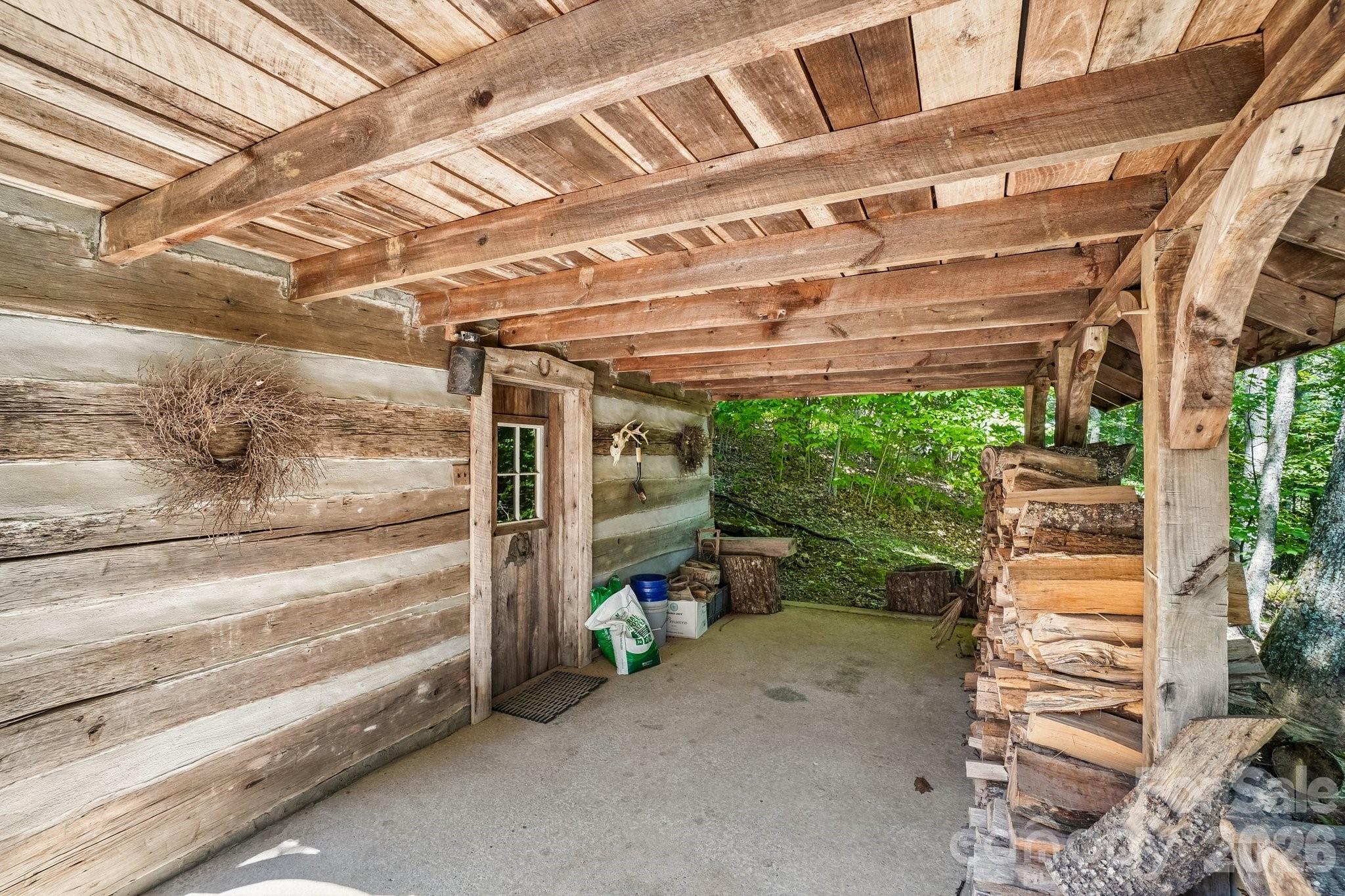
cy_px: 448
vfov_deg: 77.3
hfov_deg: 100.4
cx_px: 672
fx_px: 560
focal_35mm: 15
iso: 400
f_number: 8
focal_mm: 10
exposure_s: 1/20
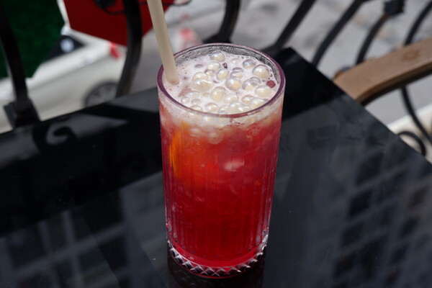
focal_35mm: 48
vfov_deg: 28.1
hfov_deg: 41.1
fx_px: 576
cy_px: 144
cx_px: 216
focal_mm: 32.3
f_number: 5.6
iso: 200
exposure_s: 1/140
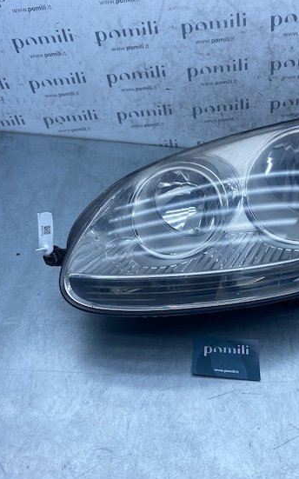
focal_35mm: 32
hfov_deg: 38.9
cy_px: 220
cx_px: 204
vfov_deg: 59.6
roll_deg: -7.4
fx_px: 418
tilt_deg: -43.1
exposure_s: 1/1082
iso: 32
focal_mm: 4.25
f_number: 1.8
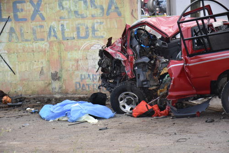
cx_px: 114
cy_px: 76
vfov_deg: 10.2
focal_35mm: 135
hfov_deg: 15.2
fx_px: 858
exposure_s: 1/200
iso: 400
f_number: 5.6
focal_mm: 90
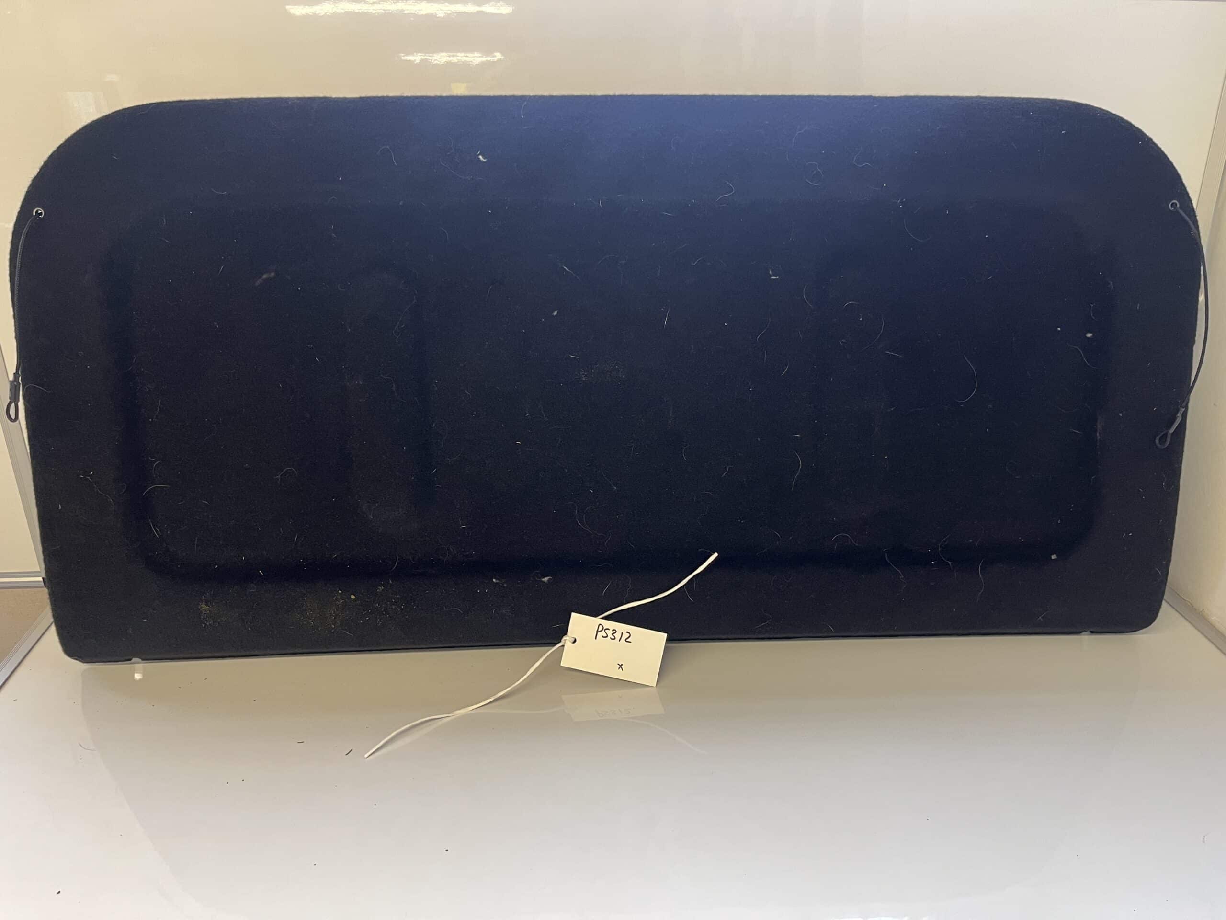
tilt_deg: -26.4
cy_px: 460
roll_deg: +0.5
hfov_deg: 67.3
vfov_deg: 53.1
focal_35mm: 26
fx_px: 921
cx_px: 613
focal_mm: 5.1
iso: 160
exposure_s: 1/60
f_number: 1.6
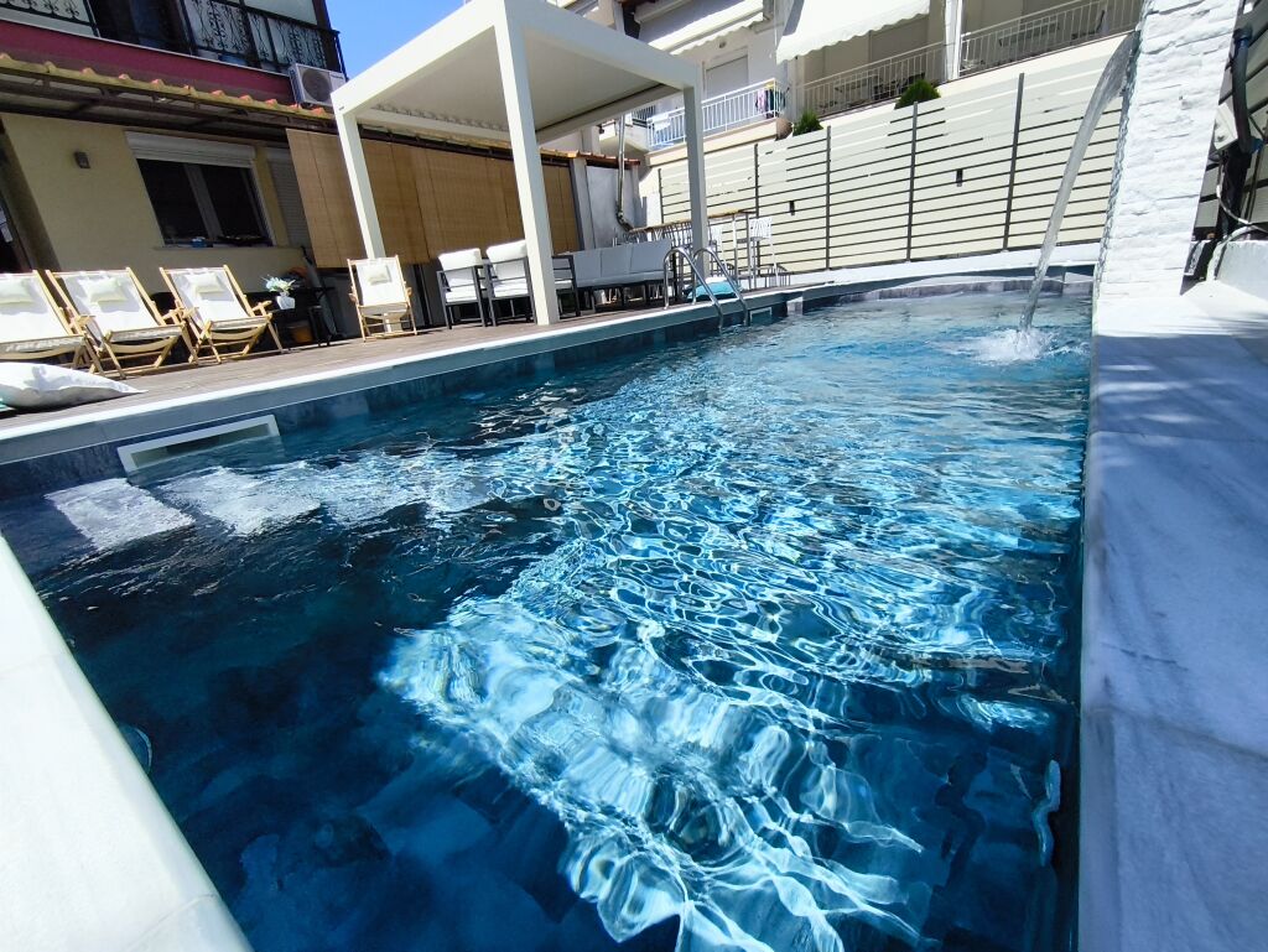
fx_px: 550
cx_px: 634
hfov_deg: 98.1
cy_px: 476
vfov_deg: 81.8
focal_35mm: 15
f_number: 2.2
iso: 50
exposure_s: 1/3922
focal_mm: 1.65
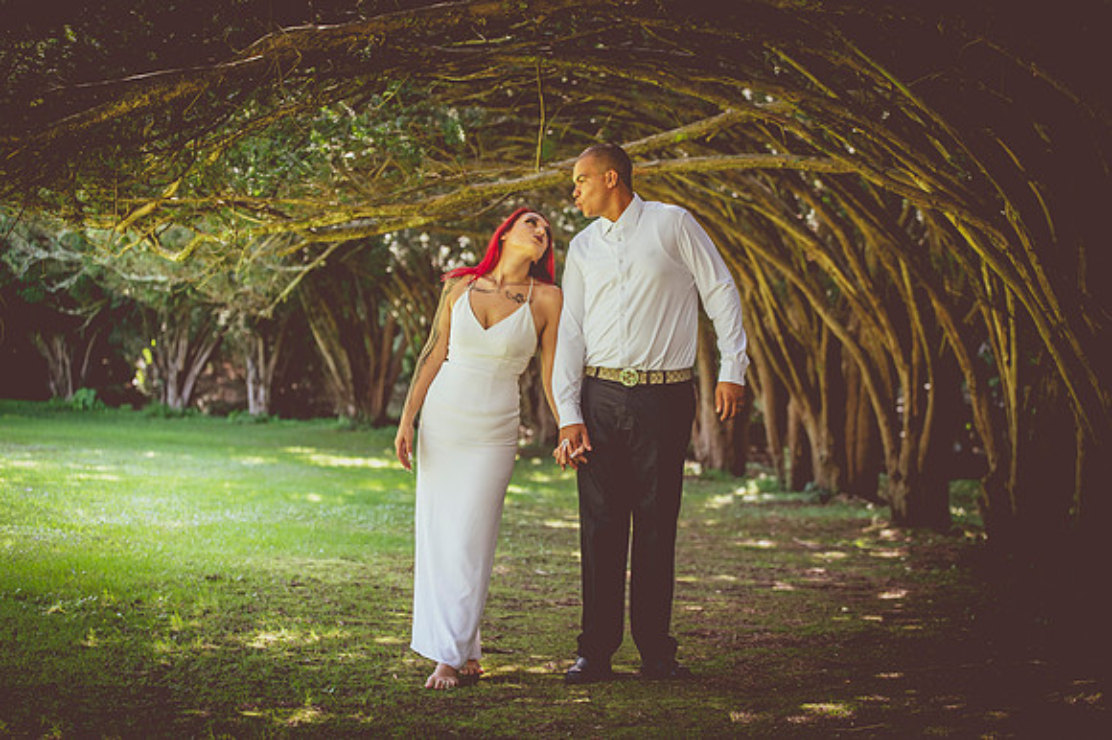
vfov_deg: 18.2
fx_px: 2315
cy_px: 370
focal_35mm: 75
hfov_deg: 27.0
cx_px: 556
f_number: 2.8
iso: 1600
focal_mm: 75
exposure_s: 1/400
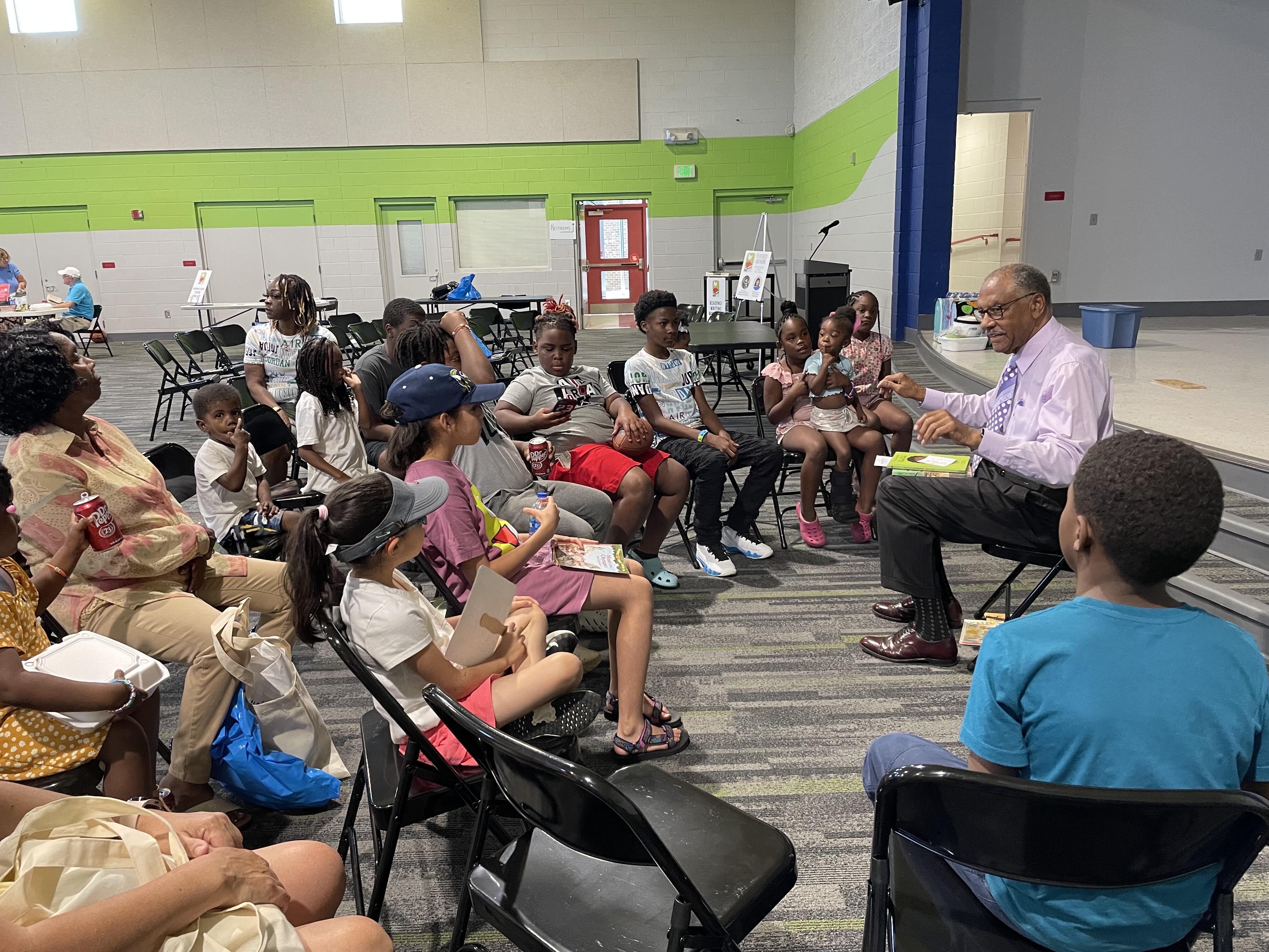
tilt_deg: -13.0
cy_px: 476
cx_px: 634
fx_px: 953
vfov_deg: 53.1
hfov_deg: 67.3
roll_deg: +1.7
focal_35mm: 26
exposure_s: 1/60
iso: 320
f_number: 1.6
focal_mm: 4.2
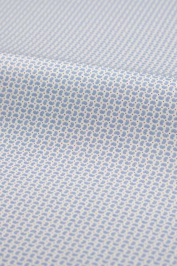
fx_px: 627
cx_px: 88
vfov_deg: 23.9
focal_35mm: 85
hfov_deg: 16.1
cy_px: 133
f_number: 8
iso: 160
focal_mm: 85
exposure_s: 1/100
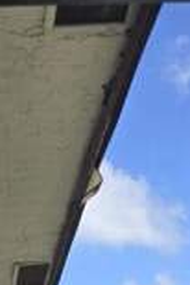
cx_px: 13
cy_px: 550
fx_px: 785
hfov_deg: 13.6
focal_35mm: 99
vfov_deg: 16.4
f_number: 1.7
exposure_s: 1/295
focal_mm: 6.3
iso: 12
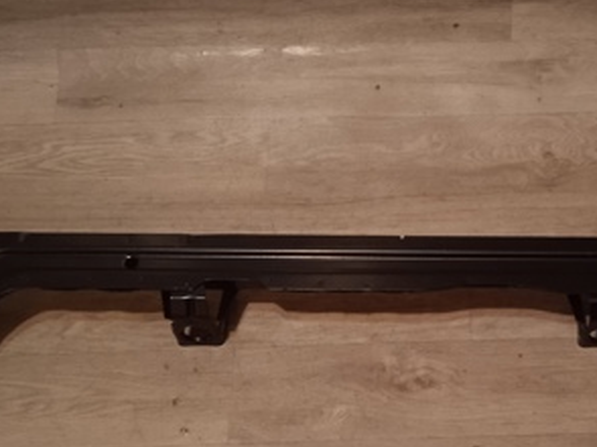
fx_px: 1051
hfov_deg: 31.3
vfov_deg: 24.0
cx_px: 433
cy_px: 260
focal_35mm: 61
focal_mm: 3.43
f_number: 2.2
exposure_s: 1/25
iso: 774
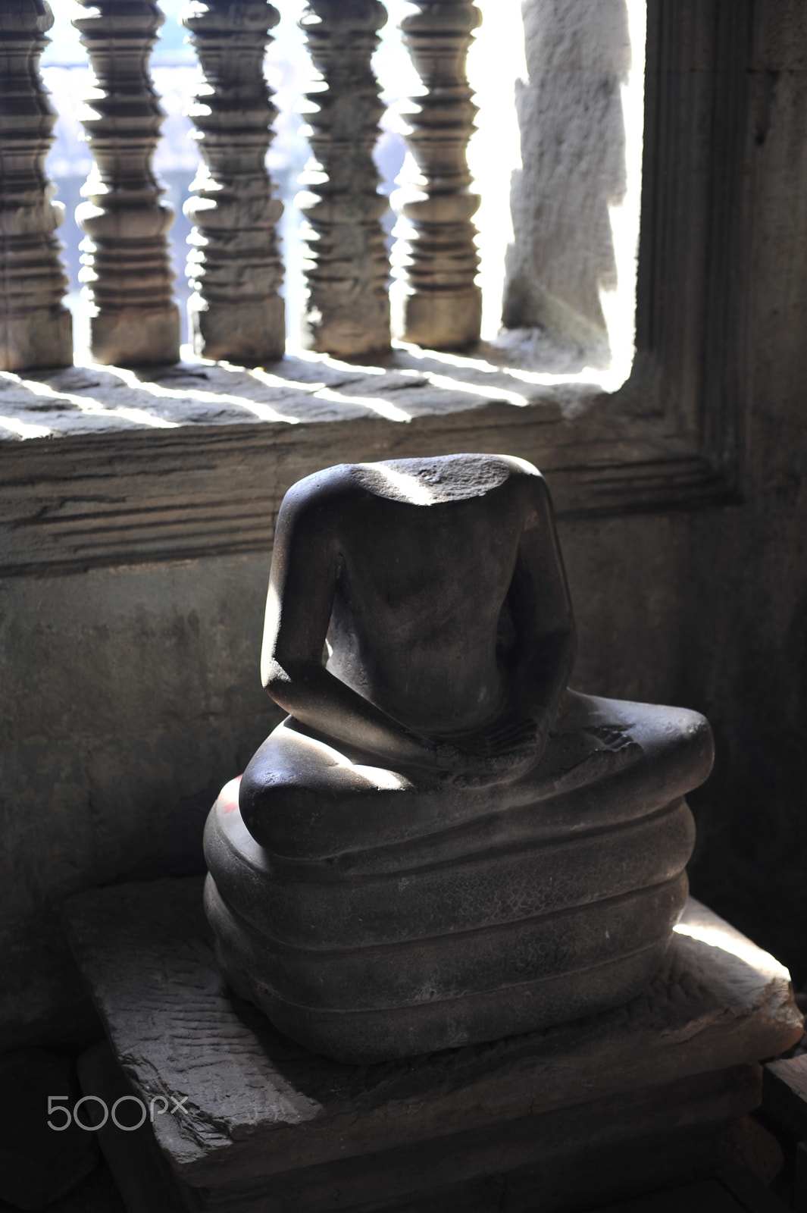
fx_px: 1683
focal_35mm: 50
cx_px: 404
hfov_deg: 27.0
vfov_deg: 39.6
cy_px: 606
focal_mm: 50
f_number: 2.8
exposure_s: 1/100
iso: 200
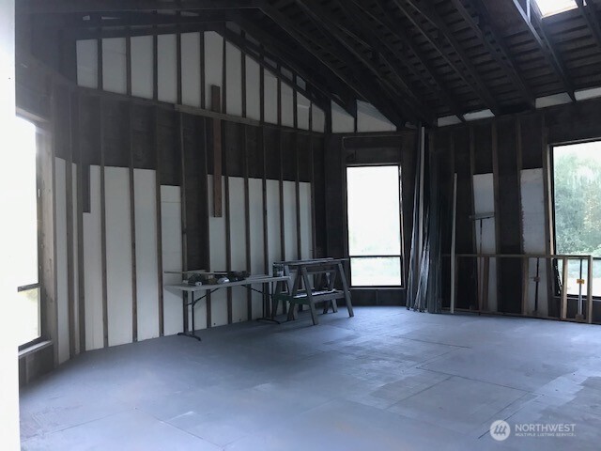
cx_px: 300
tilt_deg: -0.4
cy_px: 226
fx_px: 486
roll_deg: +1.8
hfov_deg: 63.4
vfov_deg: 49.7
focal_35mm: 28
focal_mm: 3.99
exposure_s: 1/15
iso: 50
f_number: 1.8
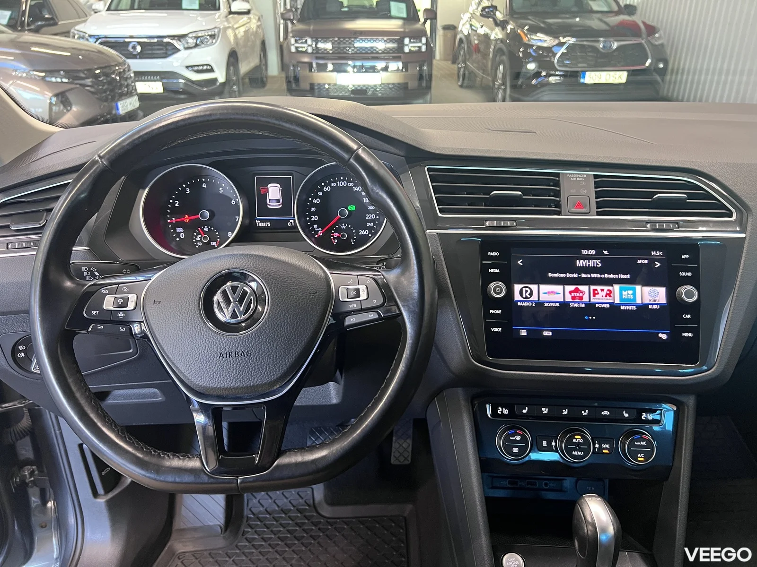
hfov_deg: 67.3
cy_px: 284
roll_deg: +0.6
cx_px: 378
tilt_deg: -24.6
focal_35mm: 26
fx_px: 569
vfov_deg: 53.1
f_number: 1.5
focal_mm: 5.7
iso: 500
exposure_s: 1/60
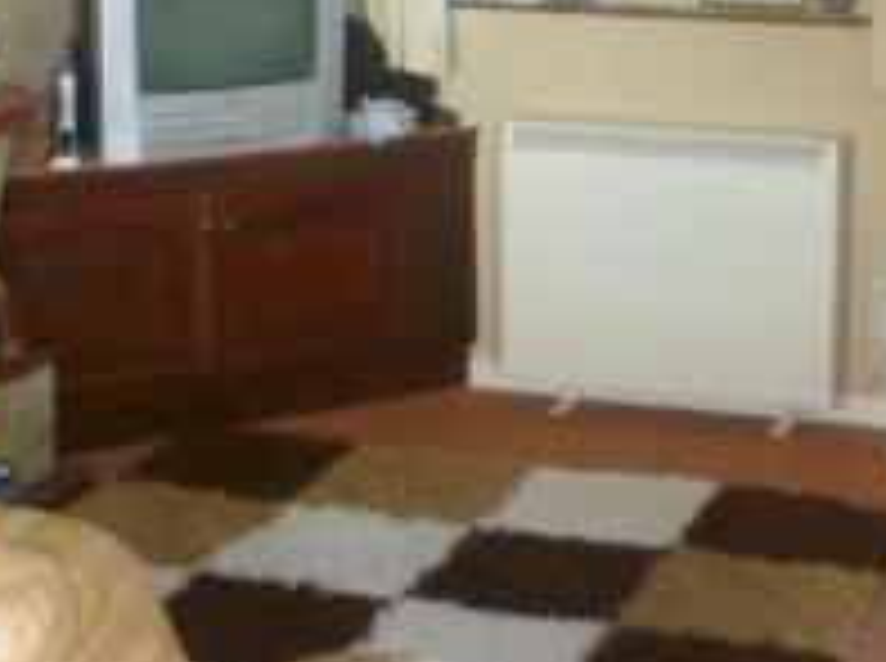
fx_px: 2121
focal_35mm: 83
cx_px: 672
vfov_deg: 17.4
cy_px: 25
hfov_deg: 23.3
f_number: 2.8
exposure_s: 1/30
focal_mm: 5
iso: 100
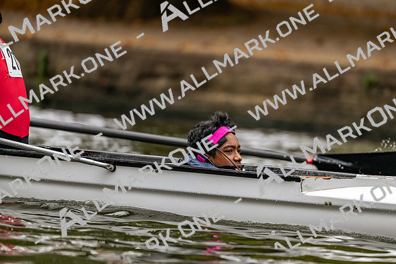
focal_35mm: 400
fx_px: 4401
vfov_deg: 3.4
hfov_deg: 5.2
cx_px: 198
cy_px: 132
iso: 2800
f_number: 4.5
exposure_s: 1/2000
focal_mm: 400
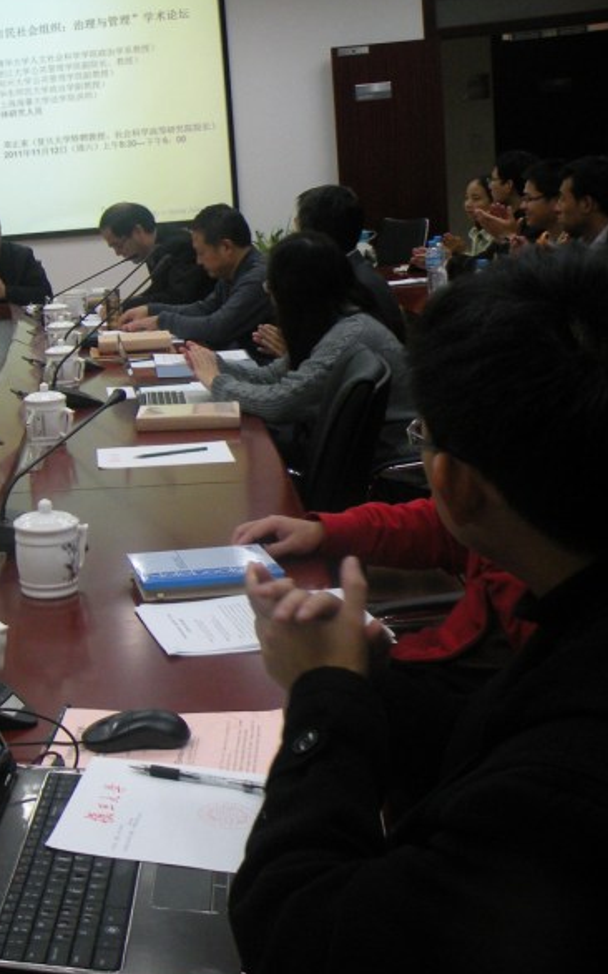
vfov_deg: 40.1
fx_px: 1326
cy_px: 377
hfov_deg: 22.3
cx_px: -239
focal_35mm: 50
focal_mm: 4.7
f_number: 2.8
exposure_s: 1/60
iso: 192
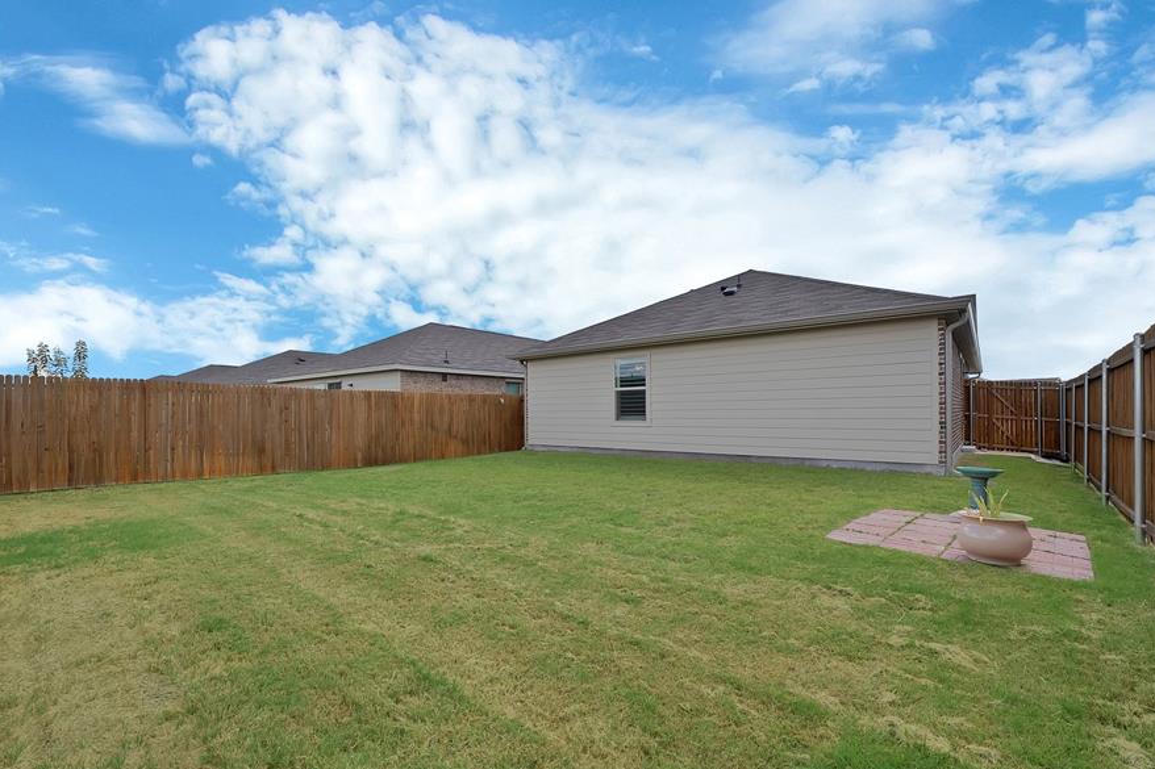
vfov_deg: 81.1
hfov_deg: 104.2
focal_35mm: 14
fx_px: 449
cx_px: 558
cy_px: 407
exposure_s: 1/160
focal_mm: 12
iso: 400
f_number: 9
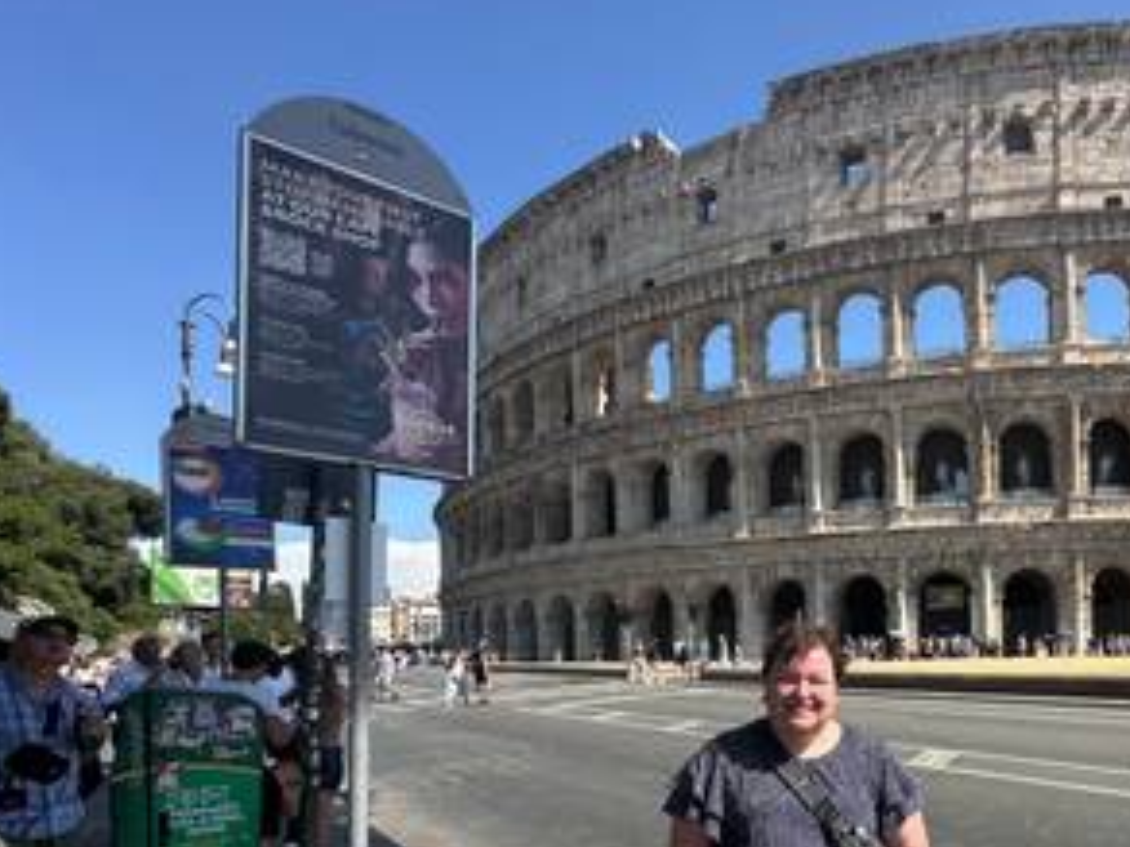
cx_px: 840
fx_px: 751
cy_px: 646
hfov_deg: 69.3
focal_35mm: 23
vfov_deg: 55.7
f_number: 2.2
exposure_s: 1/1233
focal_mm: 2.22
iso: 40
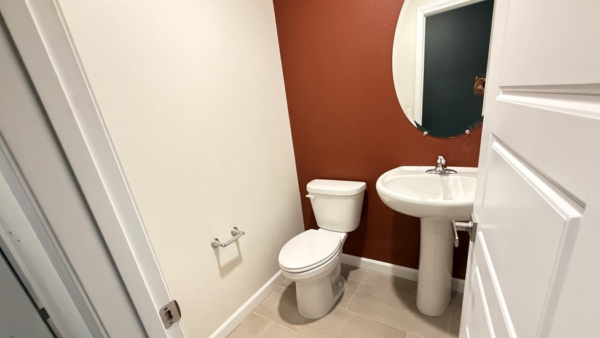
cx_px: 304
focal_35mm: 16
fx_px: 255
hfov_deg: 99.4
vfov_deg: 66.6
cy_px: 198
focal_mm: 2.22
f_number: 2.2
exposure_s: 1/40
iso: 1000
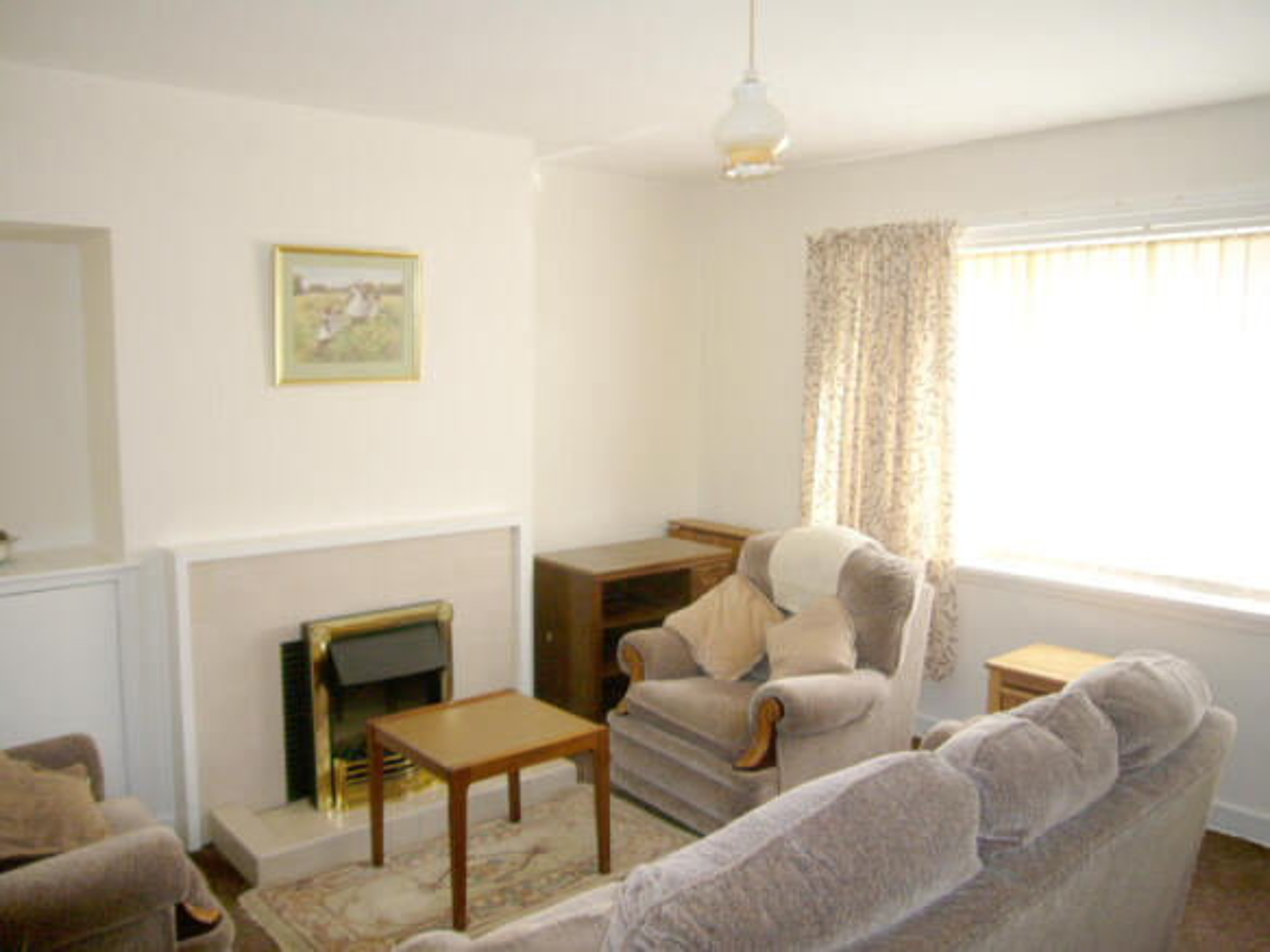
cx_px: 635
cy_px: 476
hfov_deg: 63.5
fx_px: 1027
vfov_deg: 49.7
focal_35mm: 28
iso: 80
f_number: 2.8
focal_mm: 4.6
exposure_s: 1/30
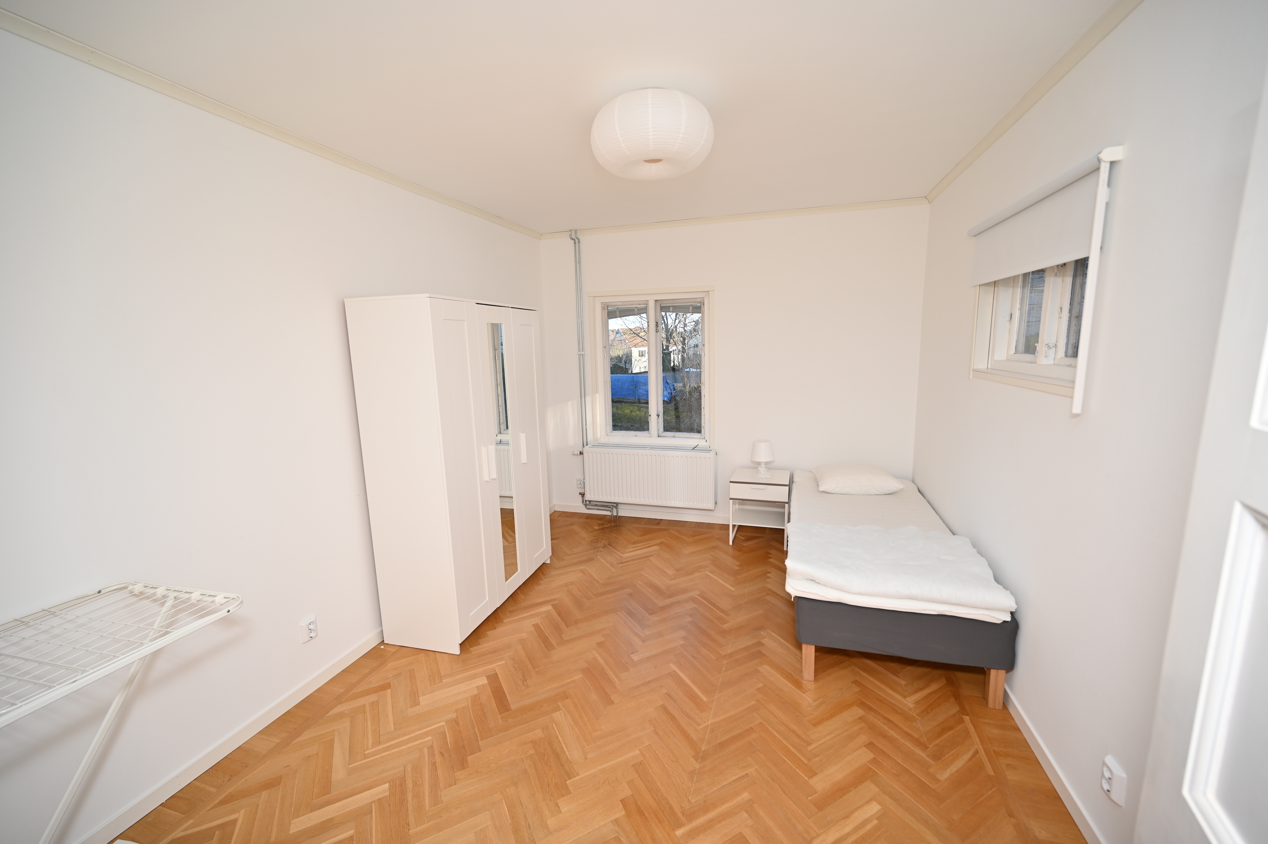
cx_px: 634
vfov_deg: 81.1
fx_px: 493
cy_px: 422
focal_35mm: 14
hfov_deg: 104.3
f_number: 4
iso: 100
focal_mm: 14
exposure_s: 1/200
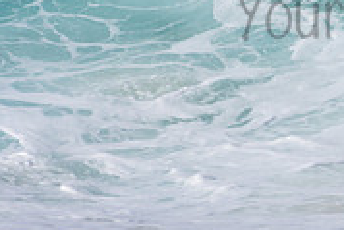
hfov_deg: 0.8
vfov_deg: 0.6
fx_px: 23401
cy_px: -7
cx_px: 433
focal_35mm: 2447
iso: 180
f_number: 5.6
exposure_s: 1/2000
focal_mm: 500
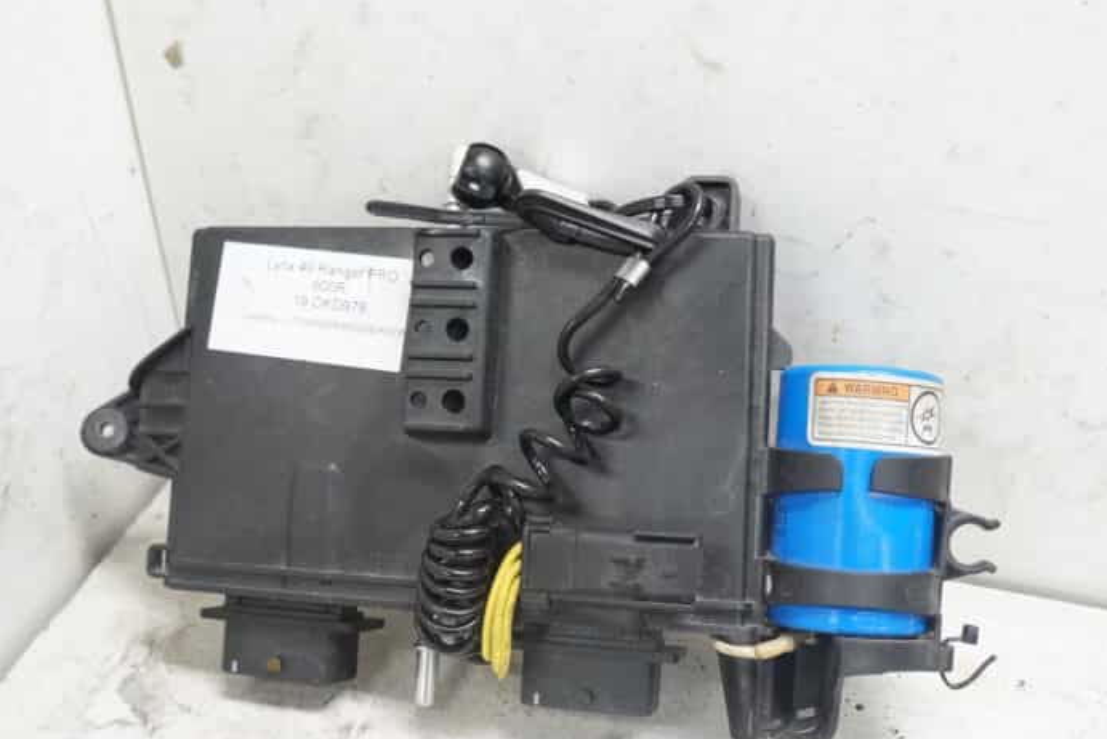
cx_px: 524
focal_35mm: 40
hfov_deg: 48.4
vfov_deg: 33.3
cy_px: 456
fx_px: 1230
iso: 500
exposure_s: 1/60
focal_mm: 18
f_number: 4.5
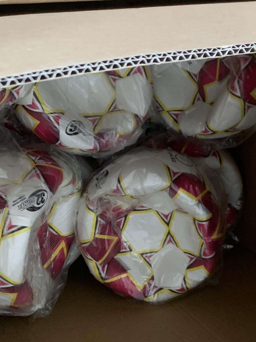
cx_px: 167
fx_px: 690
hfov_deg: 20.9
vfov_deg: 27.1
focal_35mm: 70
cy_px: 59
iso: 200
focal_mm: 4.25
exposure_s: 1/60
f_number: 1.8
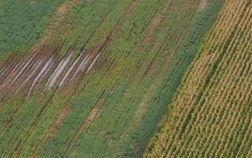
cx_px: -245
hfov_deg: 6.0
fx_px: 2334
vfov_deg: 3.8
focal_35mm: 340
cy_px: -244
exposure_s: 1/320
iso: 100
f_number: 3.8
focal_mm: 8.6
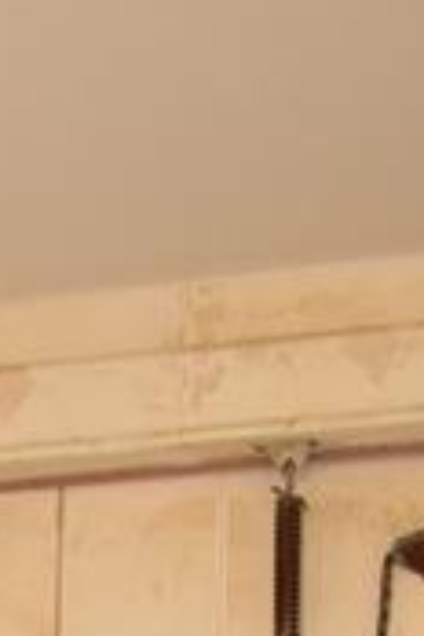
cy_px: 2036
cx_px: -726
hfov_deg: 6.8
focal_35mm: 186
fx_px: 3286
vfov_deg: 8.7
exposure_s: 1/60
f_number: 4
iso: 560
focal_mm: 18
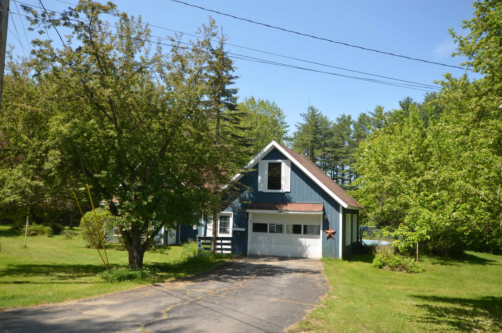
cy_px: 166
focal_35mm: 30
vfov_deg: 43.4
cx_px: 251
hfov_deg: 62.0
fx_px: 417
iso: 100
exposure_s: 1/200
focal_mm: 20
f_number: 7.1
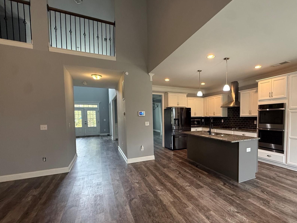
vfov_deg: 71.3
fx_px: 154
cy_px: 126
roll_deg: +0.9
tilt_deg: -3.2
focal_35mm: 18
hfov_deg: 86.5
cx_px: 180
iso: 320
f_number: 2.2
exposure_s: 1/120
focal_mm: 2.22
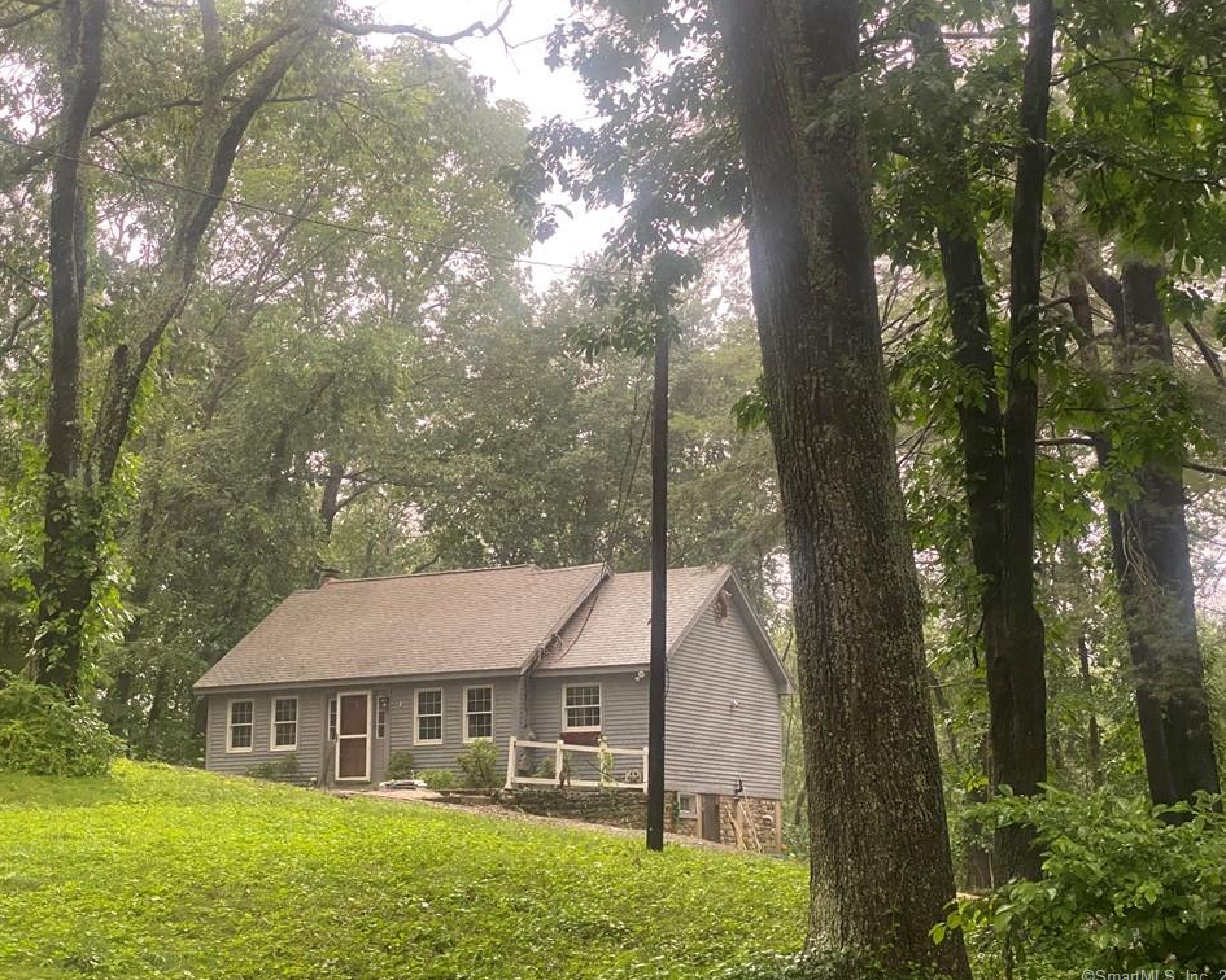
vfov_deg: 27.6
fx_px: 1996
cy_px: 491
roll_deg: -0.4
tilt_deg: +10.0
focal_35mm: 55
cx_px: 599
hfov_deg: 34.1
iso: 160
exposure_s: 1/107
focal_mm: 6
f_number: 2
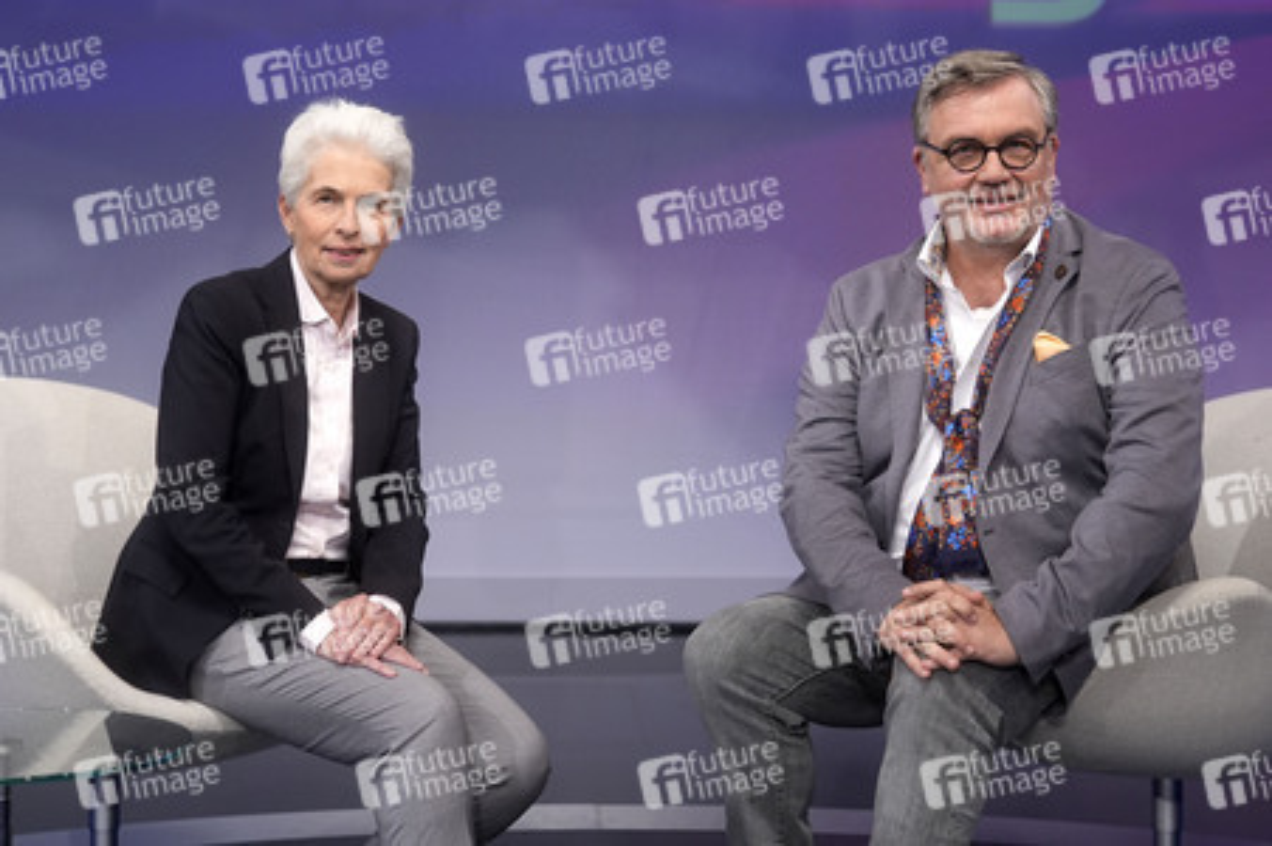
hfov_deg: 43.6
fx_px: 1589
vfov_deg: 29.8
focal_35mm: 45
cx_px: 636
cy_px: 423
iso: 640
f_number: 2.2
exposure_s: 1/250
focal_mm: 30
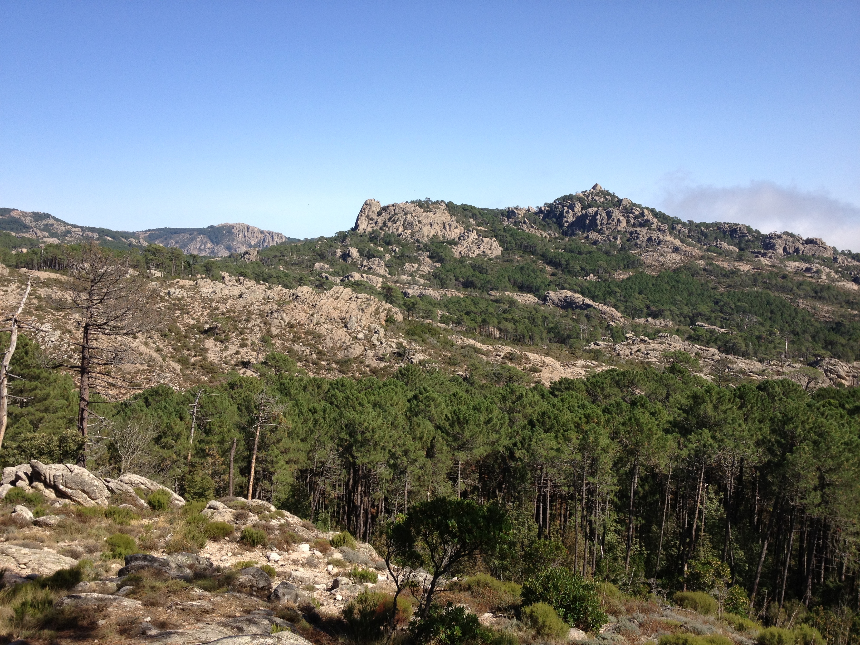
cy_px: 322
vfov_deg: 40.7
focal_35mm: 35
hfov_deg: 52.6
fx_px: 870
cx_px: 430
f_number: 2.4
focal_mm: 4.28
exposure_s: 1/1284
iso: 64
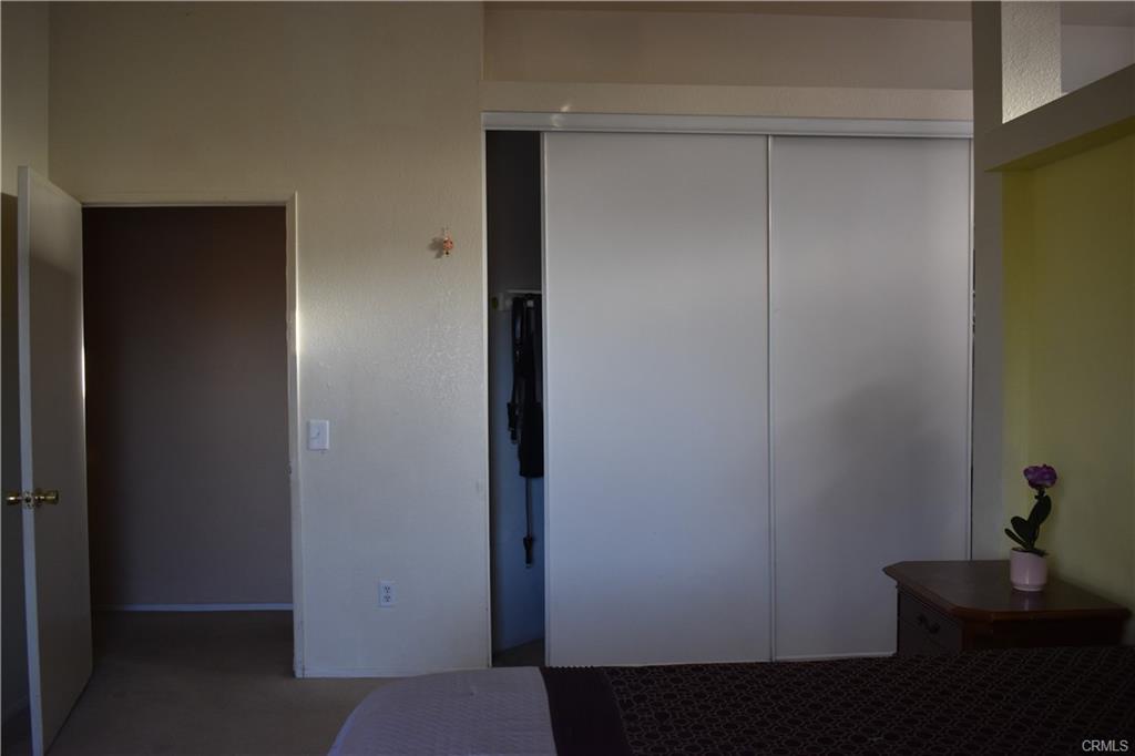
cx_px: 568
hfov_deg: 59.5
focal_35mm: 32
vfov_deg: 41.7
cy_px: 378
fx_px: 993
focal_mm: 21
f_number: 3.8
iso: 800
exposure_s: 1/160
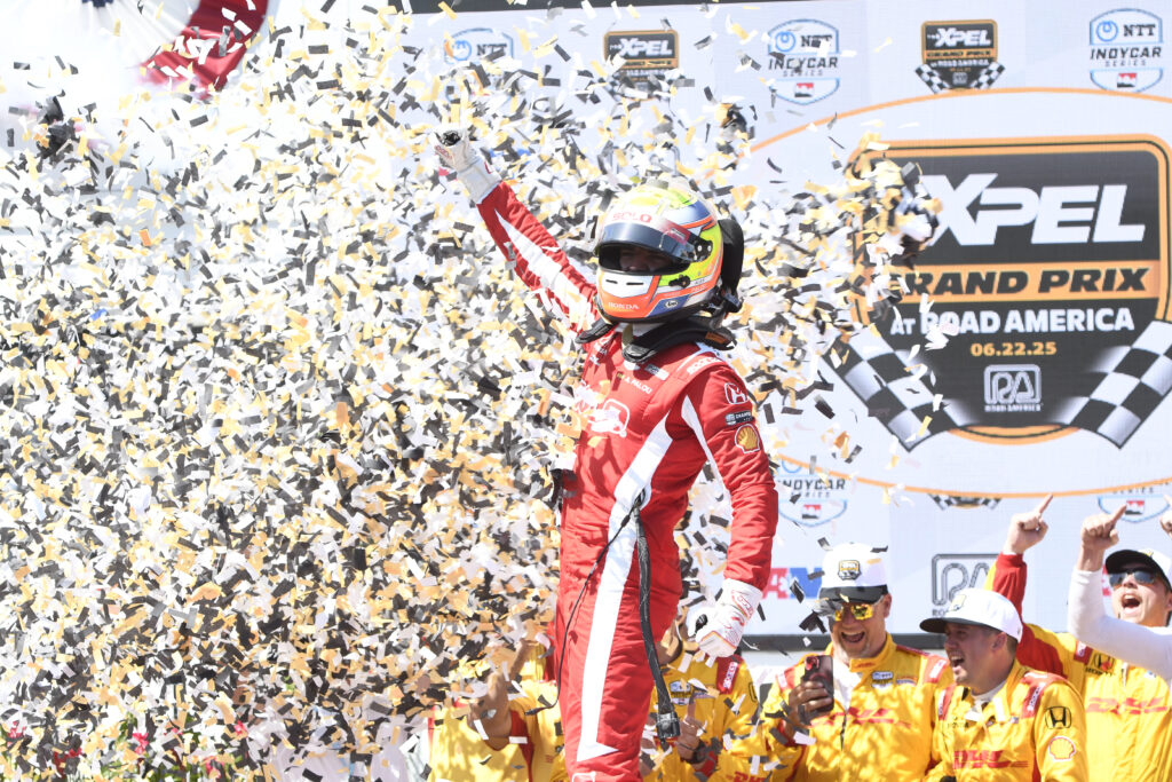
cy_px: 391
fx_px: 4151
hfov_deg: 16.1
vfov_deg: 10.8
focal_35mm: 128
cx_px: 586
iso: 500
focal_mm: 85
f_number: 7.1
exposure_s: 1/1250
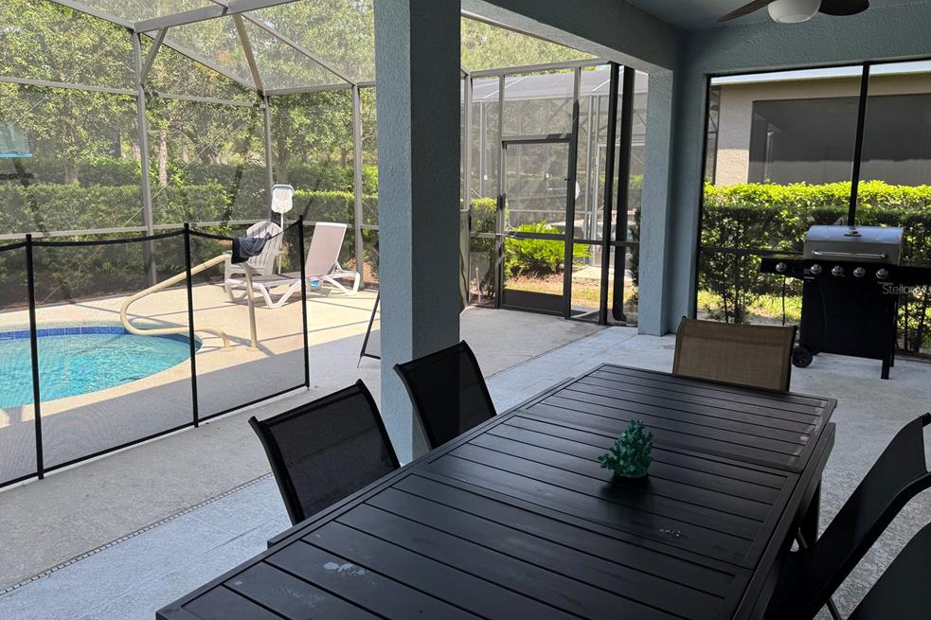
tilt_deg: -9.0
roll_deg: -0.8
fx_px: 672
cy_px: 289
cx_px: 455
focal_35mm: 26
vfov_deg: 49.5
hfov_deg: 69.4
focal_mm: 6.76
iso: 80
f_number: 1.78
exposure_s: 1/577
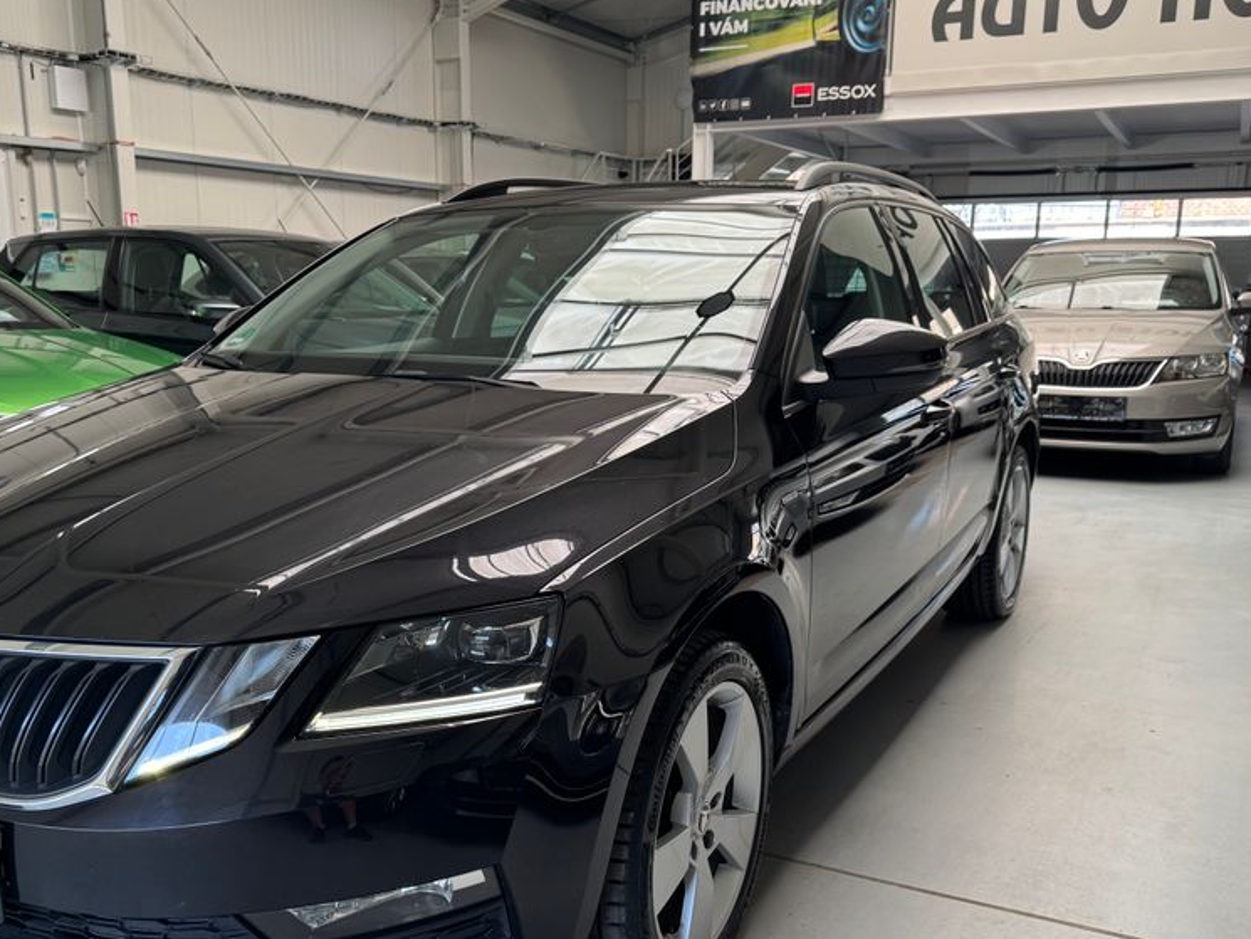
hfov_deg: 55.3
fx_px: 1193
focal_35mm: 33
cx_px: 571
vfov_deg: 42.8
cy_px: 553
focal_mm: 6.76
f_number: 1.78
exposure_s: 1/121
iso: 80
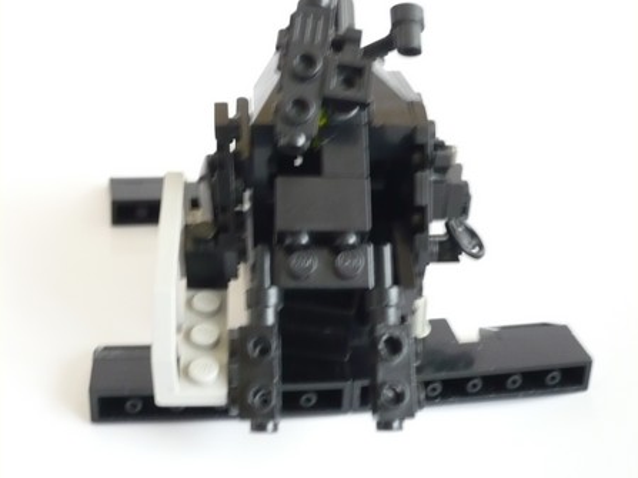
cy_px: 210
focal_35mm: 47
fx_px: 866
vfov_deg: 30.8
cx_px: 320
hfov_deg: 40.4
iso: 200
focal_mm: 5.8
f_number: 2.8
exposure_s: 1/8
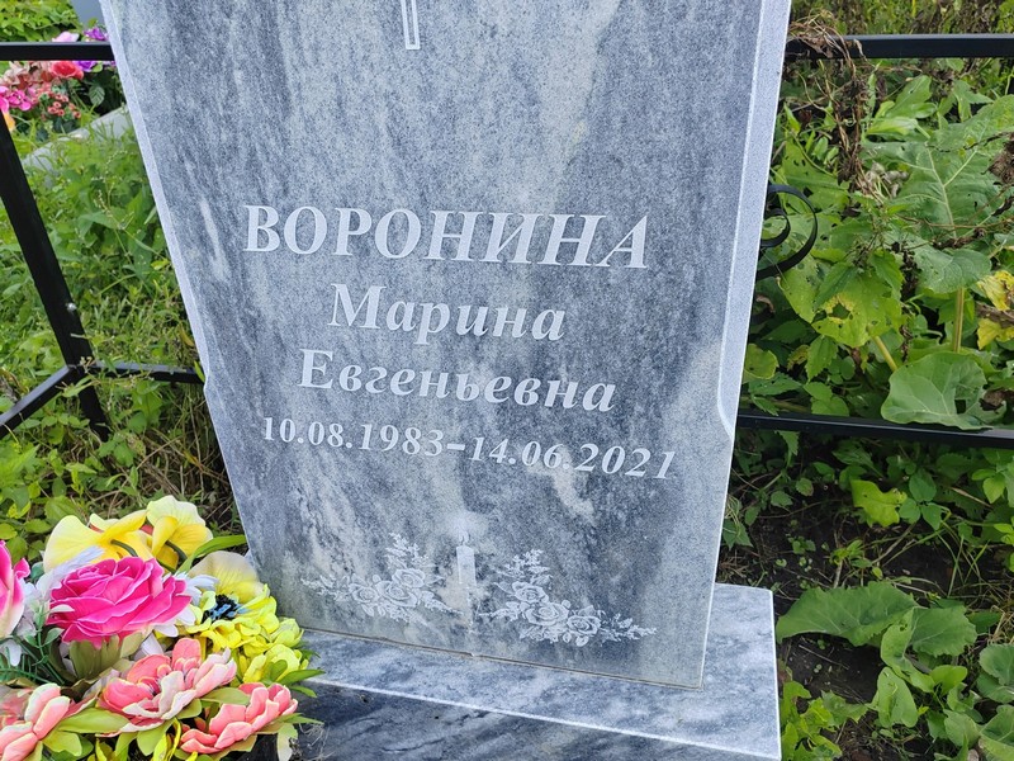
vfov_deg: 51.4
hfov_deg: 65.3
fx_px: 791
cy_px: 380
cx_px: 507
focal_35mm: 27
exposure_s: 1/320
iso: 100
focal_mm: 5.52
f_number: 1.9
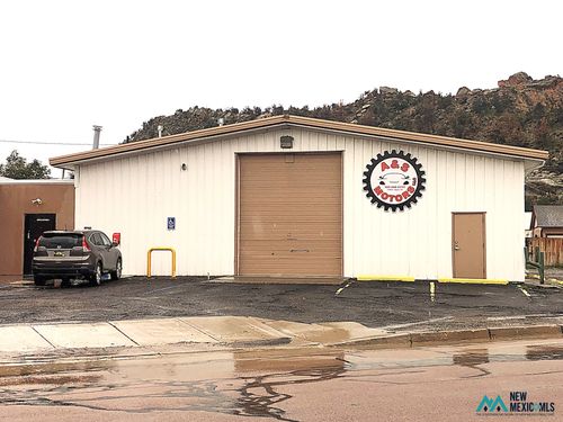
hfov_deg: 35.5
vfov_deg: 27.0
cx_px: 282
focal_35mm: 54
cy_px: 211
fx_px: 878
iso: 20
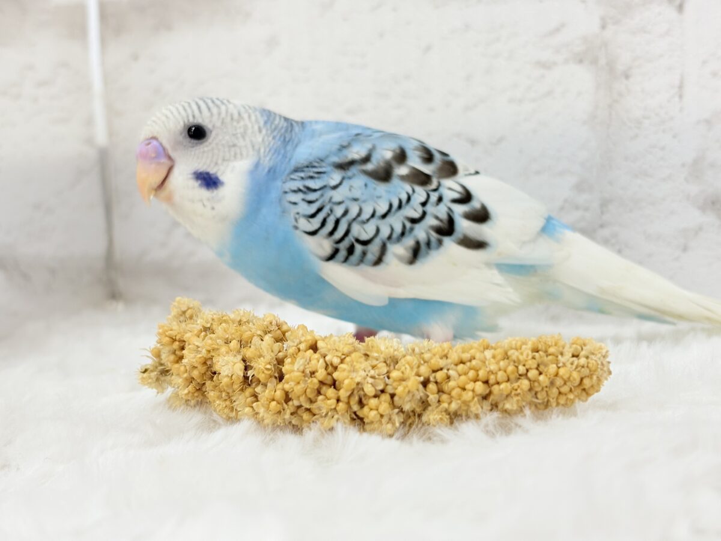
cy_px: 270
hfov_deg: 36.8
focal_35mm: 52
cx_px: 360
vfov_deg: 28.0
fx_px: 1083
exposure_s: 1/50
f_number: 1.6
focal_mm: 5.96
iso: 50
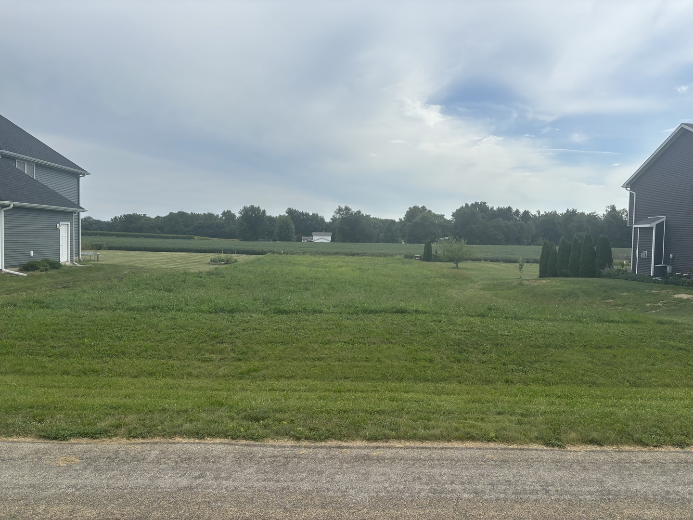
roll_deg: -1.1
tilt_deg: -2.8
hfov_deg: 67.3
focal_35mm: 26
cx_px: 346
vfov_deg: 53.1
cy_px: 260
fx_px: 521
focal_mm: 5.96
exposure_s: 1/4854
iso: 50
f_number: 1.6
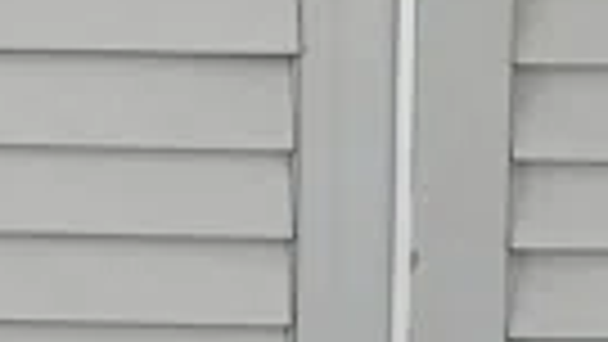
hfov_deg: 13.9
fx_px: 2161
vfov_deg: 8.9
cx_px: -563
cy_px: -68
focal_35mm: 134
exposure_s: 1/121
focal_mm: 4.25
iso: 32
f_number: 1.8
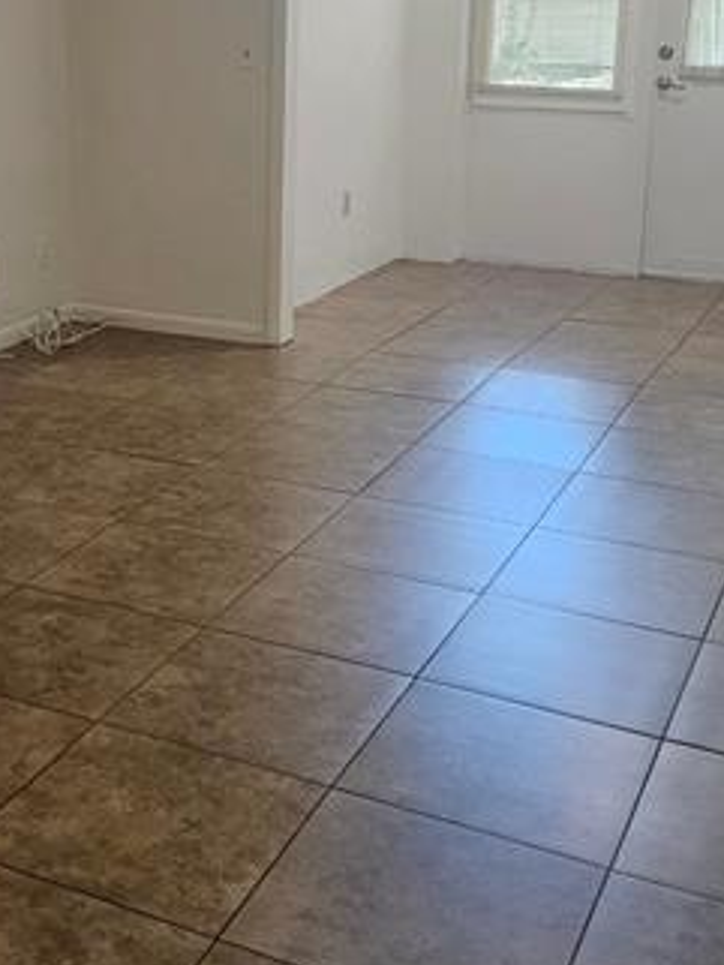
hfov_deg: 26.1
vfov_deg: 34.5
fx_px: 1533
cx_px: 153
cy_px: 307
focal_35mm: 55
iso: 200
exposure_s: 1/120
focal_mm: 5.4
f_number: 1.8
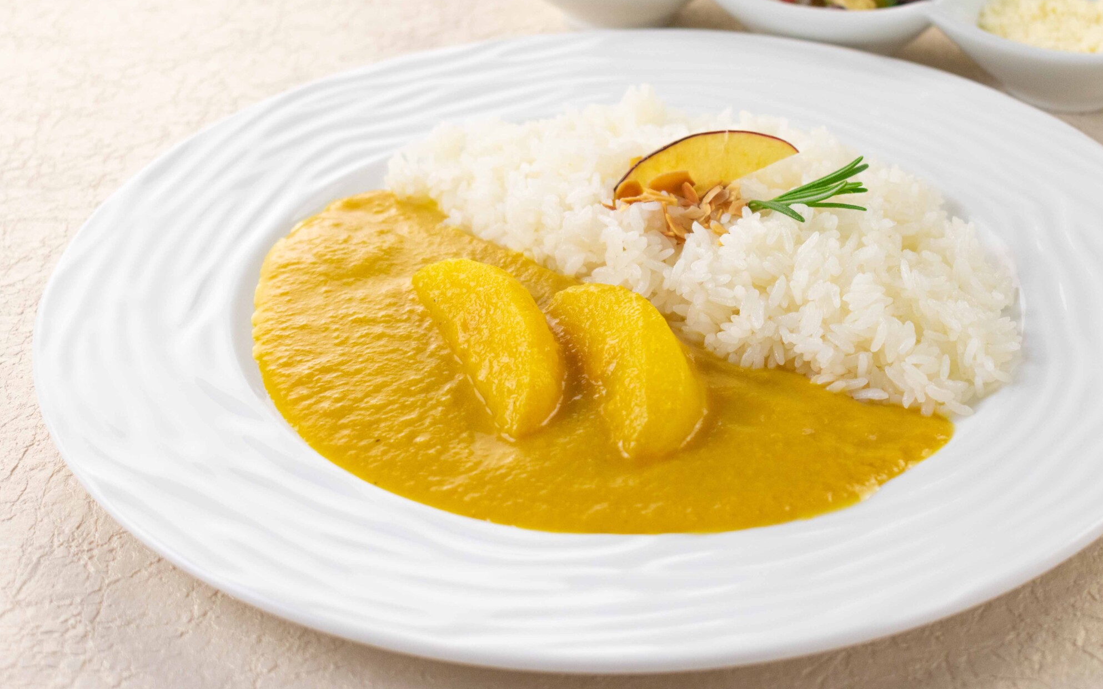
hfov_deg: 30.6
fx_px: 2014
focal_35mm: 67
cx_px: 640
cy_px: 306
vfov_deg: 19.4
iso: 400
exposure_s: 1/500
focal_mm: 34
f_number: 4.5
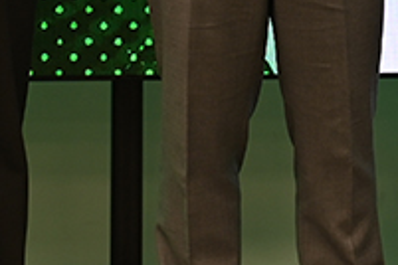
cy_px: -265
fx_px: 2509
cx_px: 380
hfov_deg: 9.0
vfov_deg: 5.9
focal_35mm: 227
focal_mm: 38
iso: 450
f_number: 2.8
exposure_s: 1/125
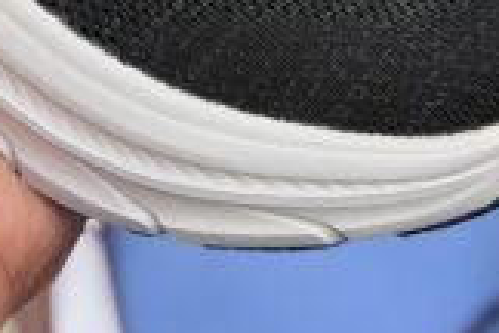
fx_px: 2467
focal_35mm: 178
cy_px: -418
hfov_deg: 11.5
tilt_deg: -52.8
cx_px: 103
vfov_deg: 7.3
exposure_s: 1/233
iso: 64
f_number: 1.78
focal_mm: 6.76
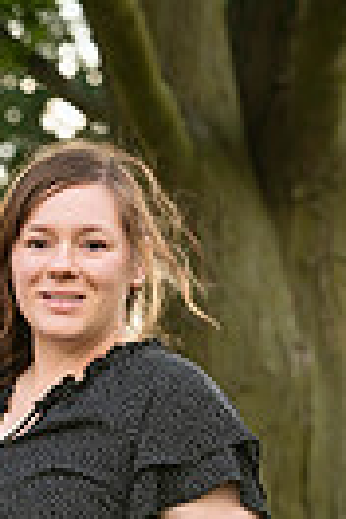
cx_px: -83
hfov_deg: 3.2
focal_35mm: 426
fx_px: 6141
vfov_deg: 4.8
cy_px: 602
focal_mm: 125
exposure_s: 1/125
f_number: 5
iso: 320
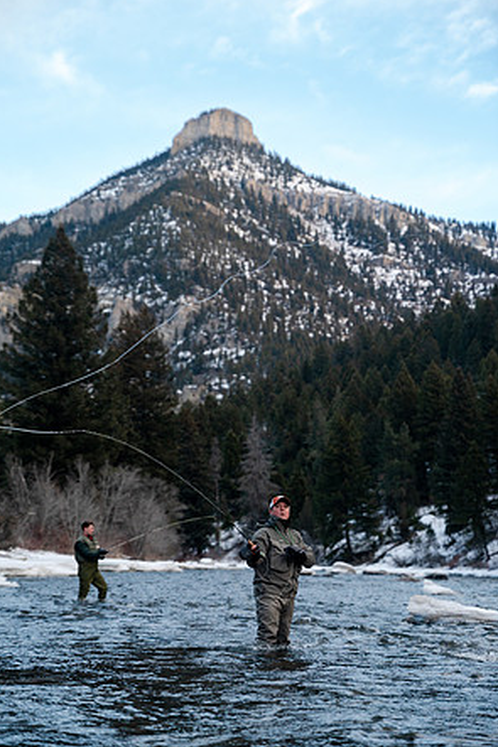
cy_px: 369
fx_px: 1287
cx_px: 246
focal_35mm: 62
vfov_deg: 32.4
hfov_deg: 21.9
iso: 1000
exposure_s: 1/640
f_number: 3.2
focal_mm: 61
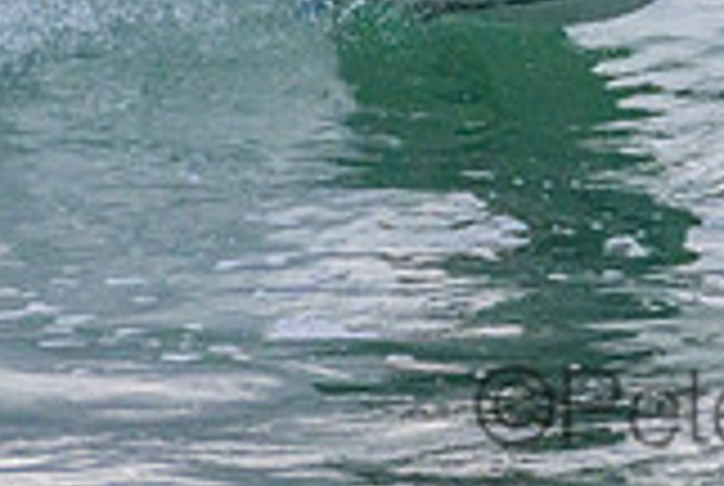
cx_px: 823
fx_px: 57946
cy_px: -340
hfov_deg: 0.7
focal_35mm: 2876
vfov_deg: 0.5
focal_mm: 800
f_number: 11
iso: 2200
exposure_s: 1/2000
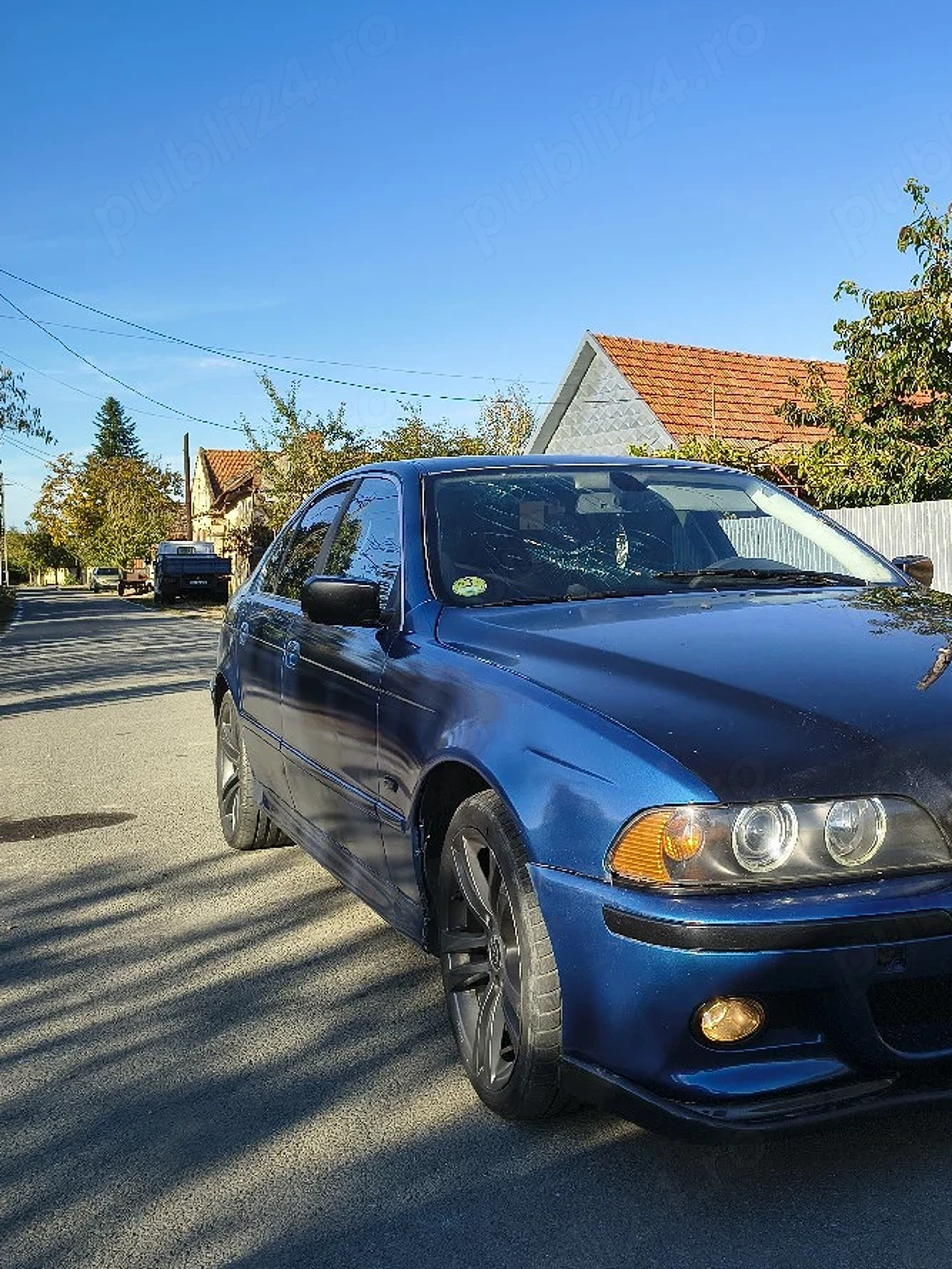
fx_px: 1320
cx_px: 708
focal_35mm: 36
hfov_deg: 38.7
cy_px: 553
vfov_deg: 51.2
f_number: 1.8
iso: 100
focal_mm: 5.56
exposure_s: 1/1429
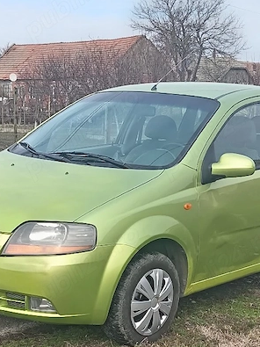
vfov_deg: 26.1
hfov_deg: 20.1
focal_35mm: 73
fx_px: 731
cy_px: 291
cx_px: 117
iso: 100
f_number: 1.8
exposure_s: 1/323
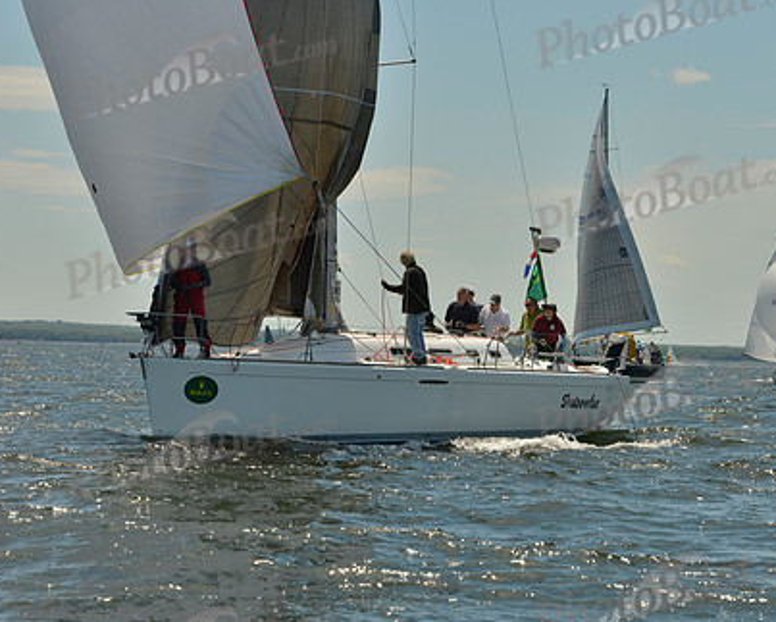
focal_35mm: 135
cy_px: 323
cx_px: 437
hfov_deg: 14.3
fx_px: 3103
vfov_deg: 11.4
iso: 280
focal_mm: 100
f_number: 10
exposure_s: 1/1600
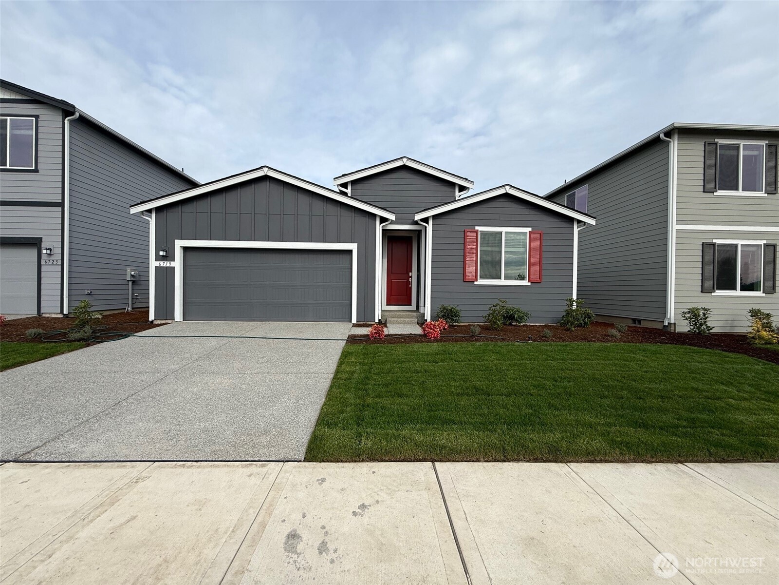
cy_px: 292
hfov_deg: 102.1
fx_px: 315
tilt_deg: +1.4
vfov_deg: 85.7
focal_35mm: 14
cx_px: 390
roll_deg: -0.6
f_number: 2.2
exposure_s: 1/1339
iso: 50
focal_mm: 2.22
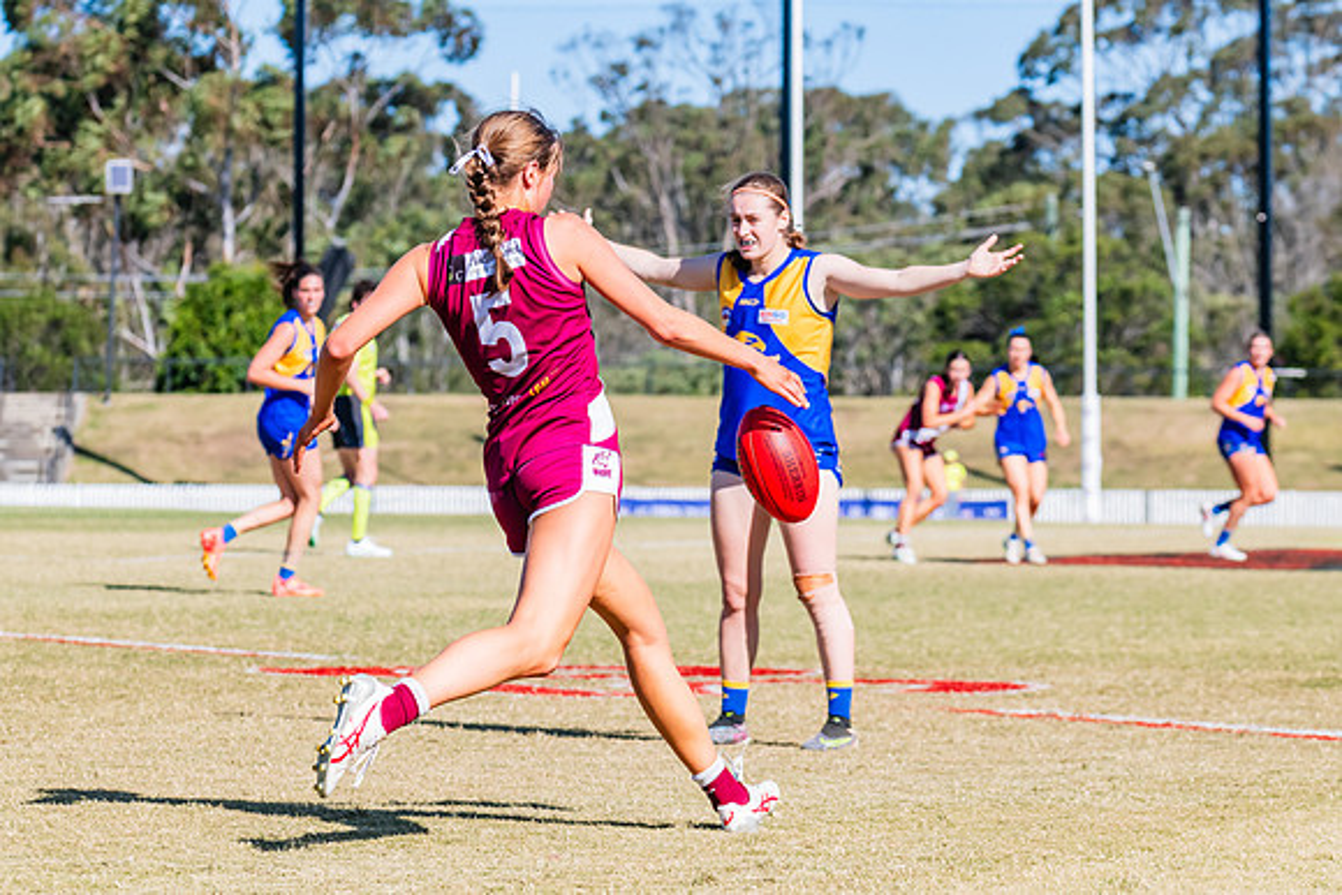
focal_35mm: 188
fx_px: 7027
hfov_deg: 10.9
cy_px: 467
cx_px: 668
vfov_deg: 7.3
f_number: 9
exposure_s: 1/1600
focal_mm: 170
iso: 800
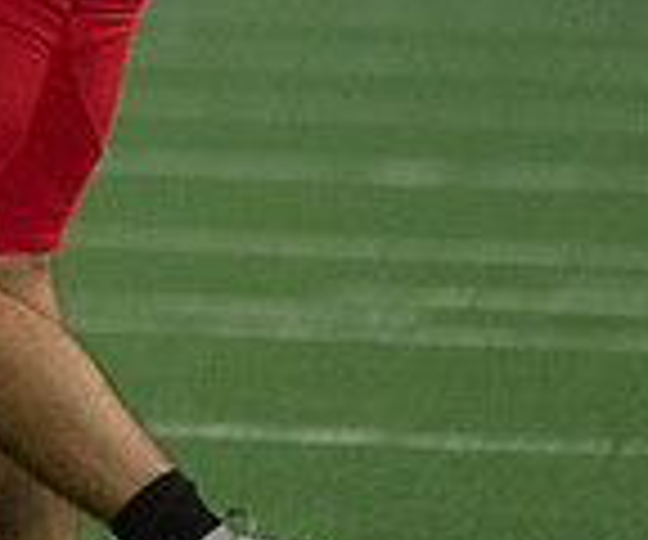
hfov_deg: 1.2
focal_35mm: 1615
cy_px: -469
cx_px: -492
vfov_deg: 1.0
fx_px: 31483
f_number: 5.6
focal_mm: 361
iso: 8000
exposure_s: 1/1000
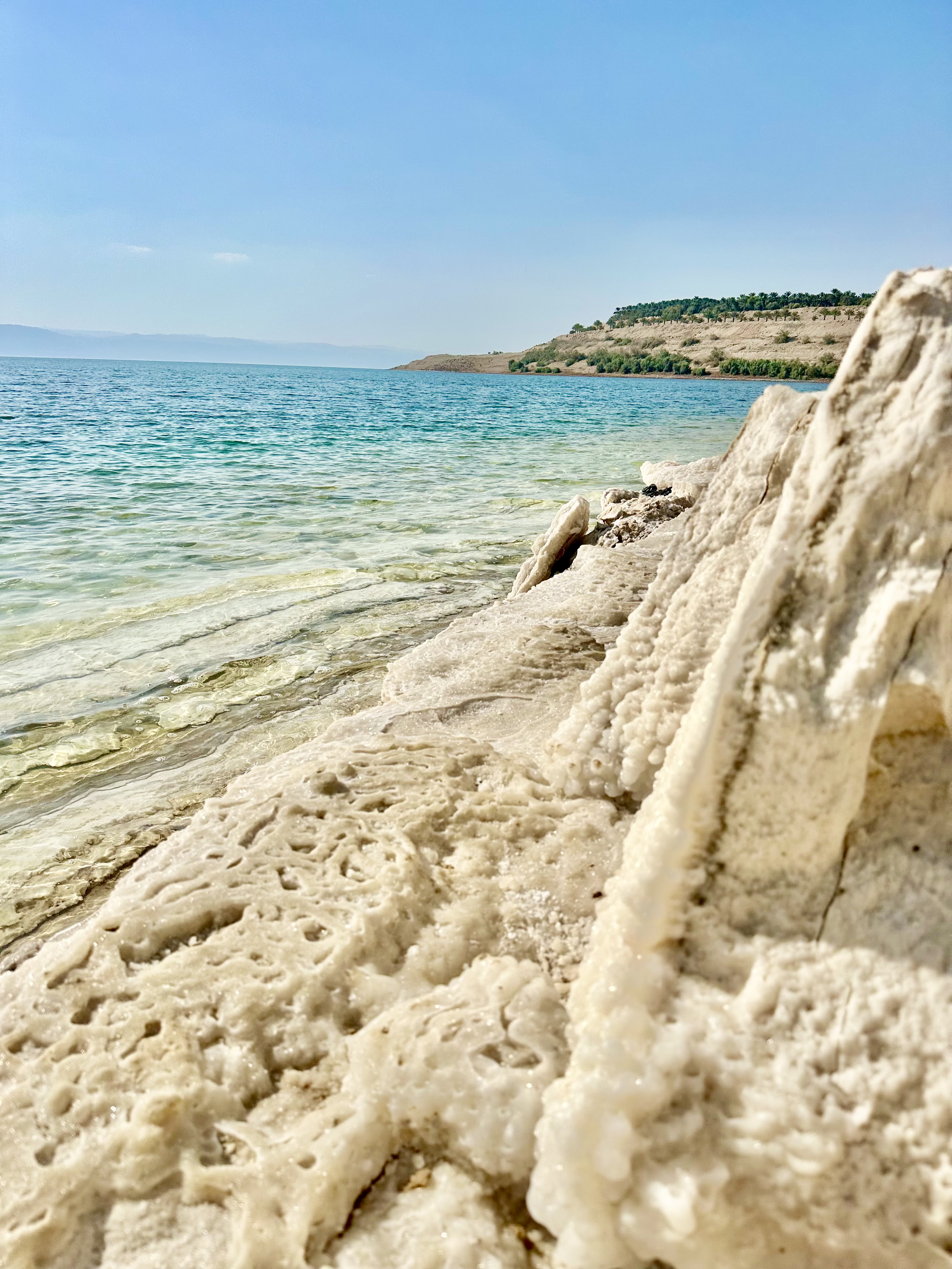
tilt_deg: -16.7
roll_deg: -2.4
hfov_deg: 56.8
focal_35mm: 24
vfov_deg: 71.6
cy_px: 634
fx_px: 880
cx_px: 476
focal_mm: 6.86
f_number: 1.78
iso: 80
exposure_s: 1/18519
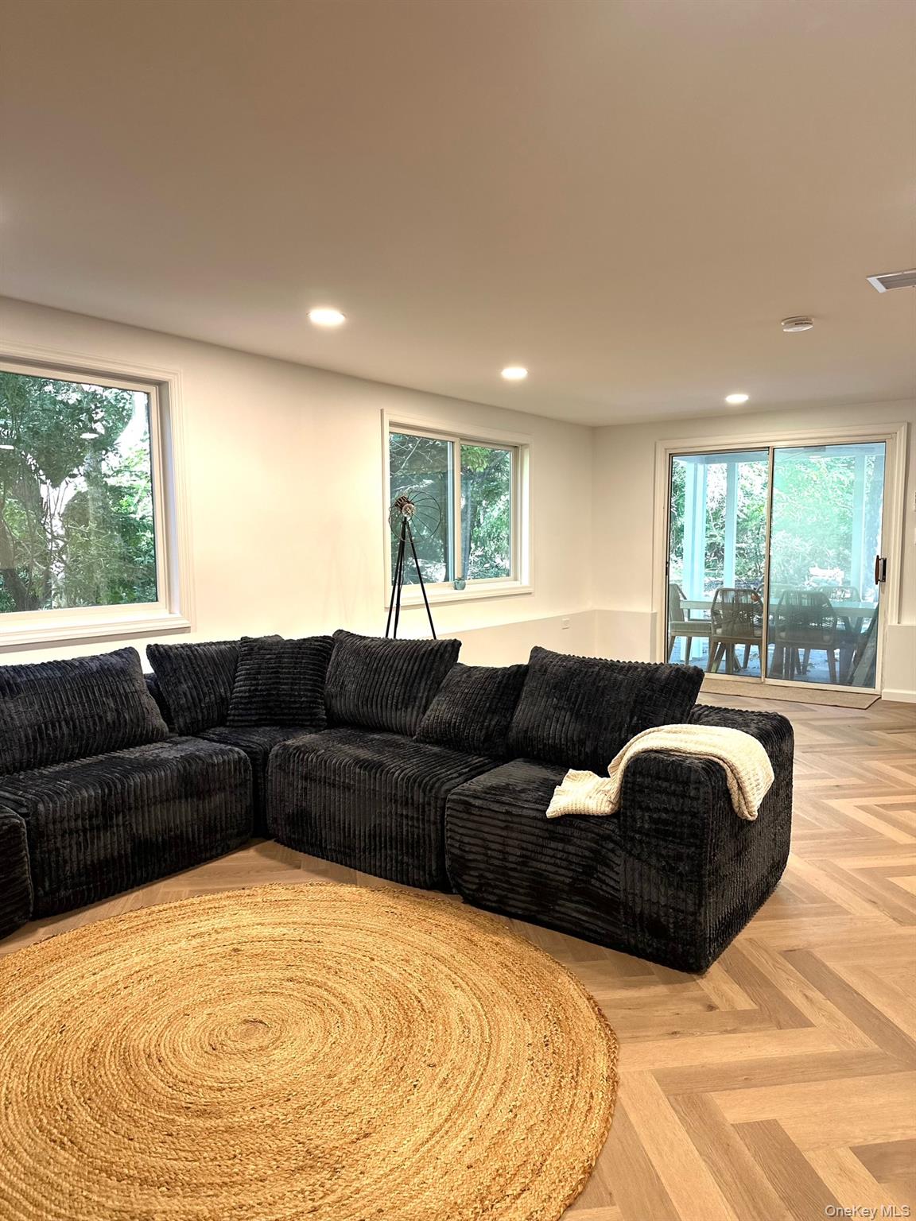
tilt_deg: -5.0
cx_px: 458
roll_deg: -0.2
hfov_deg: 56.8
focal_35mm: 24
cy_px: 610
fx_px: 847
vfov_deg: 71.6
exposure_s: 1/60
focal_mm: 6.86
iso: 160
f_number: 1.78
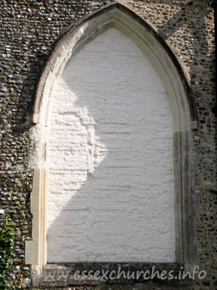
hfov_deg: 20.7
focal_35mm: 71
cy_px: 145
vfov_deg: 27.4
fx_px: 593
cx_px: 108
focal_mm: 18
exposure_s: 1/168
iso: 50
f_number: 6.6
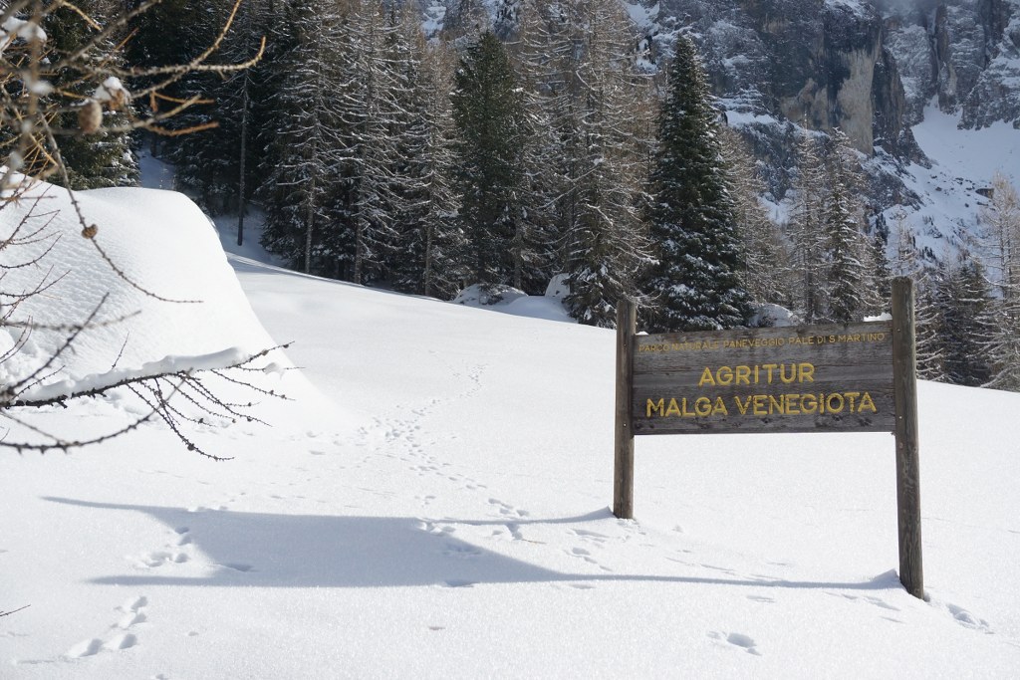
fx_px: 1148
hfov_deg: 47.9
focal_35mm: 40
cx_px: 510
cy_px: 340
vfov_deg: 33.0
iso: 400
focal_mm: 27
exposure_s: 1/2500
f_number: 6.3
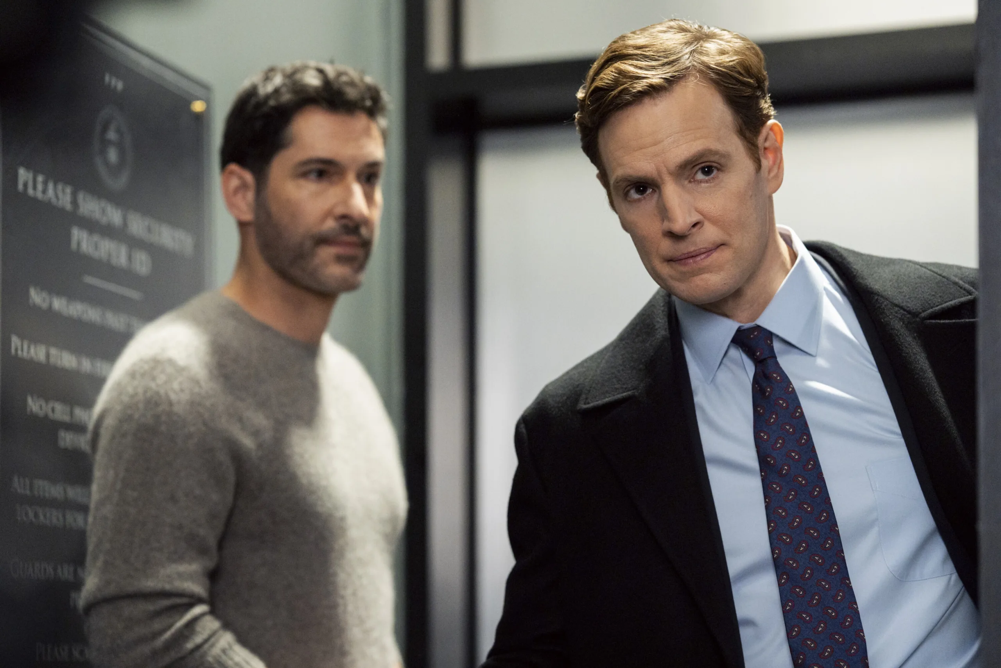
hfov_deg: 23.9
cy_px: 334
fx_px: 2363
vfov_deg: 16.1
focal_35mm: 85
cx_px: 500
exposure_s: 1/250
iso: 2000
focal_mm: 85
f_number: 2.2
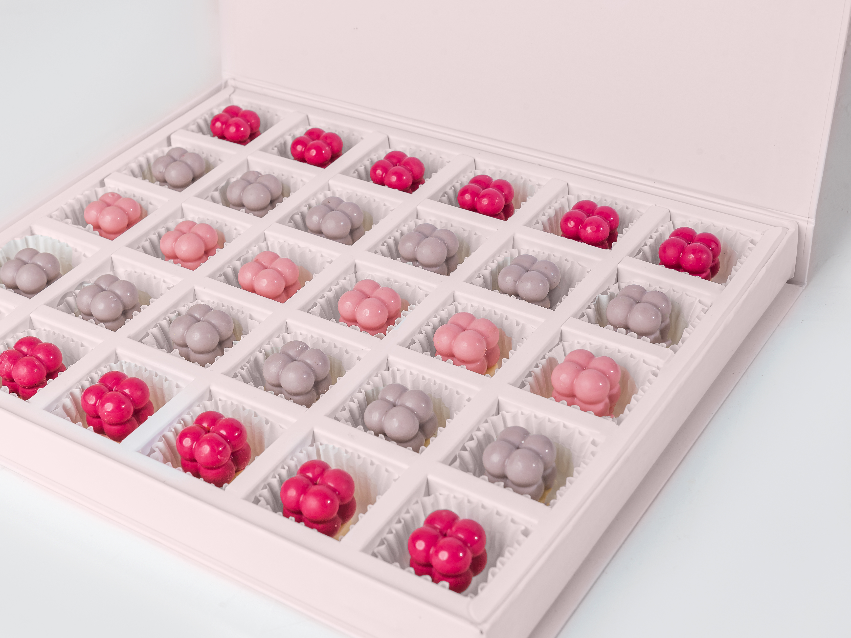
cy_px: 322
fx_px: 1328
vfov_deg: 27.0
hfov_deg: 35.5
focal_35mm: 54
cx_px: 368
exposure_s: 1/125
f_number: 11
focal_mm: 48
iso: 100
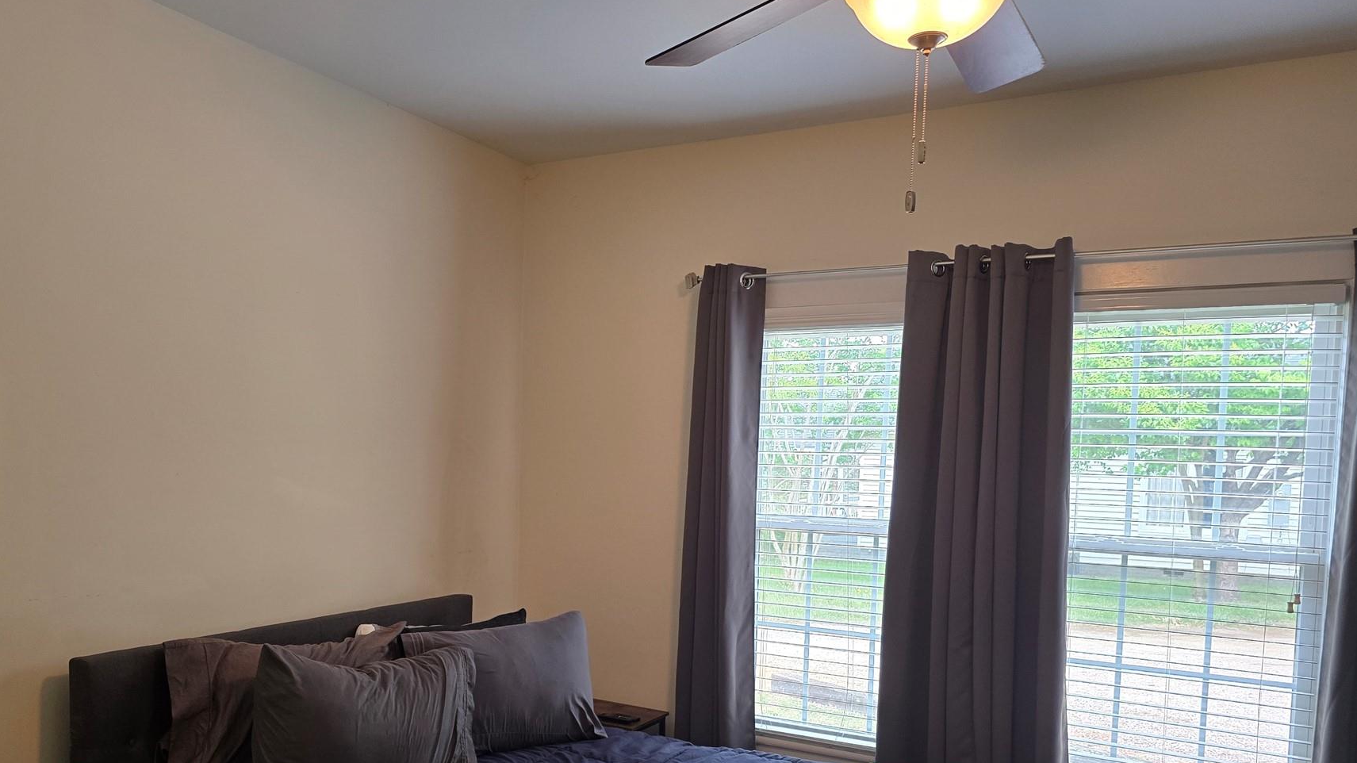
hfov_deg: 63.8
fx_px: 1079
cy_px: 504
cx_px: 556
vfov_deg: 38.5
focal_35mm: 30
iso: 160
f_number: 1.7
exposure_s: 1/120
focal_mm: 6.3
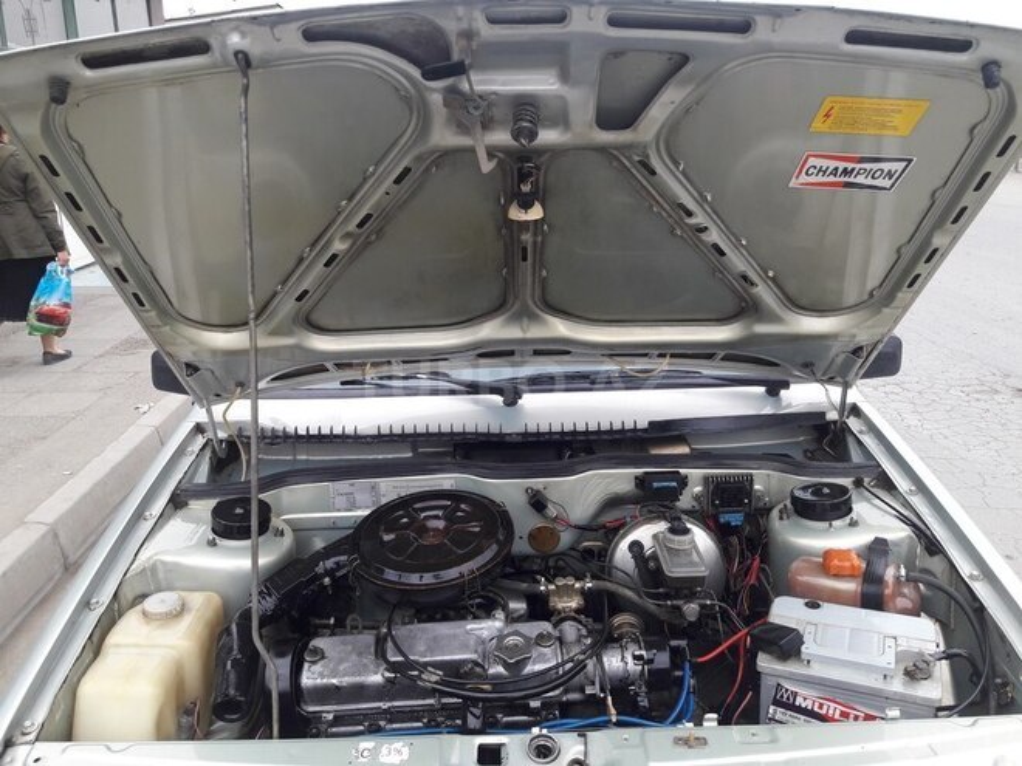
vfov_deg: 49.7
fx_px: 827
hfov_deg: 63.4
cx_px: 511
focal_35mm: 28
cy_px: 383
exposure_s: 1/179
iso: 40
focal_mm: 3.7
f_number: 1.9
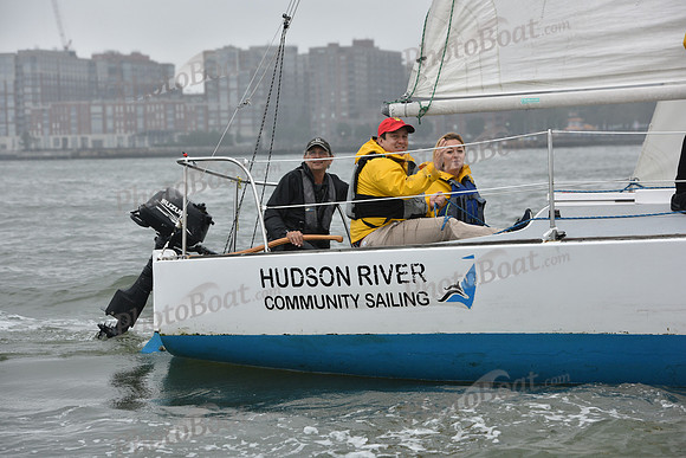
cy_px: 229
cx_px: 343
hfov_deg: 17.1
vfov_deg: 11.4
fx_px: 2287
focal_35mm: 120
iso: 400
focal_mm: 120
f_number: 6.3
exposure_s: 1/800
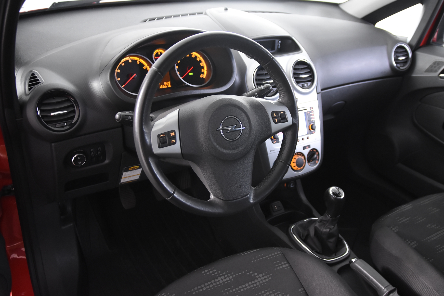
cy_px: 145
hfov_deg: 54.4
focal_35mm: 35
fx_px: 432
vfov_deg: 37.9
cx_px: 231
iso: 1800
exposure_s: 1/30
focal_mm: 22
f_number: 3
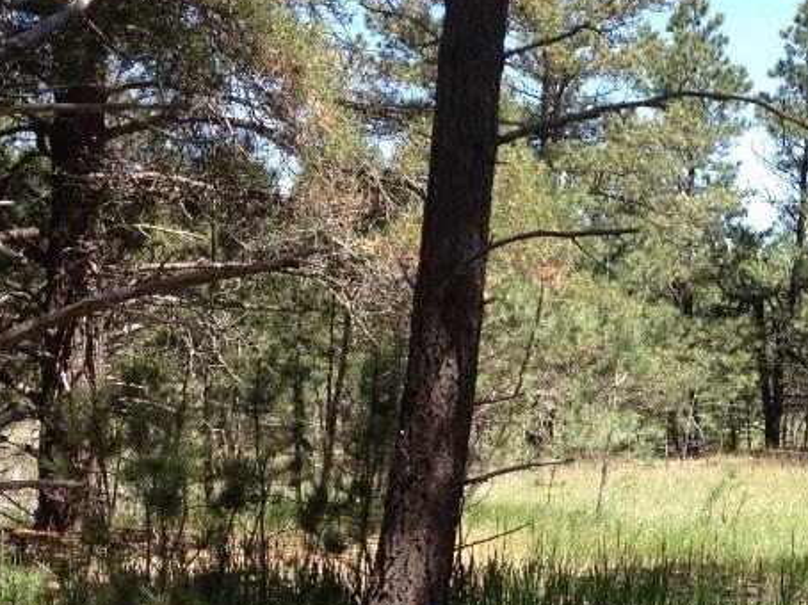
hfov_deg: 23.7
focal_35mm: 79
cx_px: 808
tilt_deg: -1.6
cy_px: 459
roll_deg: -2.7
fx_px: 1843
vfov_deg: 18.5
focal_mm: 4.28
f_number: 2.4
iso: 50
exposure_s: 1/506
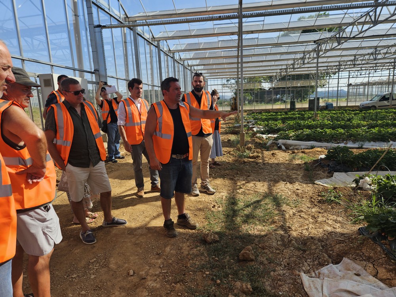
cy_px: 148
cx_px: 198
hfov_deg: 73.9
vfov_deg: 58.9
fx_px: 263
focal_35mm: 23
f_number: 1.8
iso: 25
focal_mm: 5.4
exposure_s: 1/1225
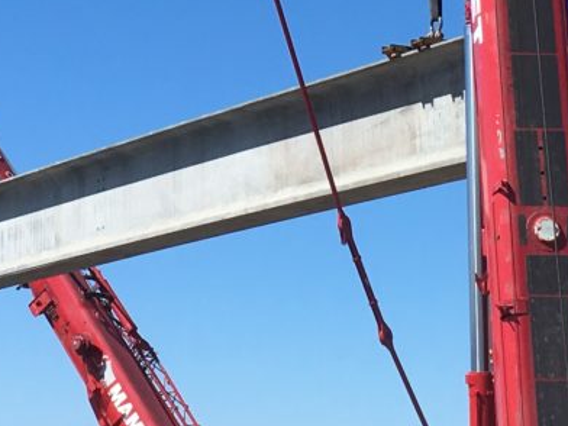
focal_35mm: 133
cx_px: 214
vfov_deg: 10.8
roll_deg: -0.4
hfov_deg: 14.8
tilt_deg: +17.1
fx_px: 2182
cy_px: -194
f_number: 2.2
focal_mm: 4.15
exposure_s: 1/1709
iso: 25
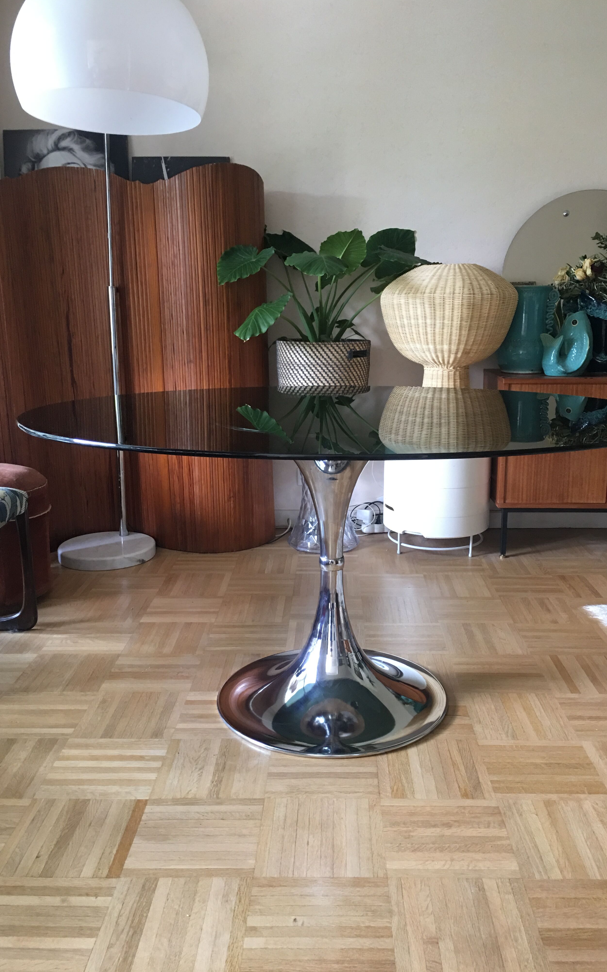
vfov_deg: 61.2
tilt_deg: -11.4
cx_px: 332
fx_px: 820
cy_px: 487
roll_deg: +0.2
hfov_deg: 40.6
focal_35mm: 31
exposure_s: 1/17
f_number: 2.2
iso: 80
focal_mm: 4.15
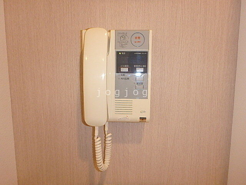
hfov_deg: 79.0
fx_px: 149
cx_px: 123
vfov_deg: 63.4
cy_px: 92
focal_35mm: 21
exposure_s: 1/30
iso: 320
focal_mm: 3.7
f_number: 3.5
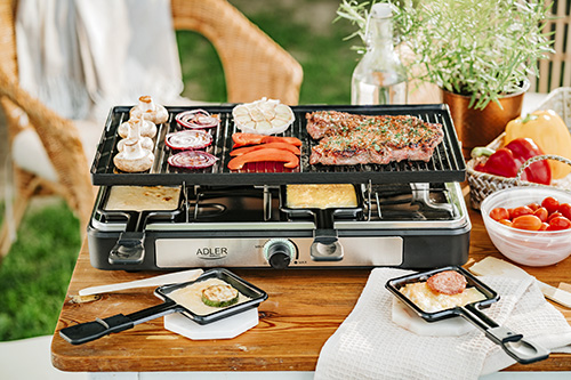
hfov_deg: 23.9
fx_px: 1348
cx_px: 286
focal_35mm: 85
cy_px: 190
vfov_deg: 16.1
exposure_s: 1/160
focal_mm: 85
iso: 160
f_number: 4.5
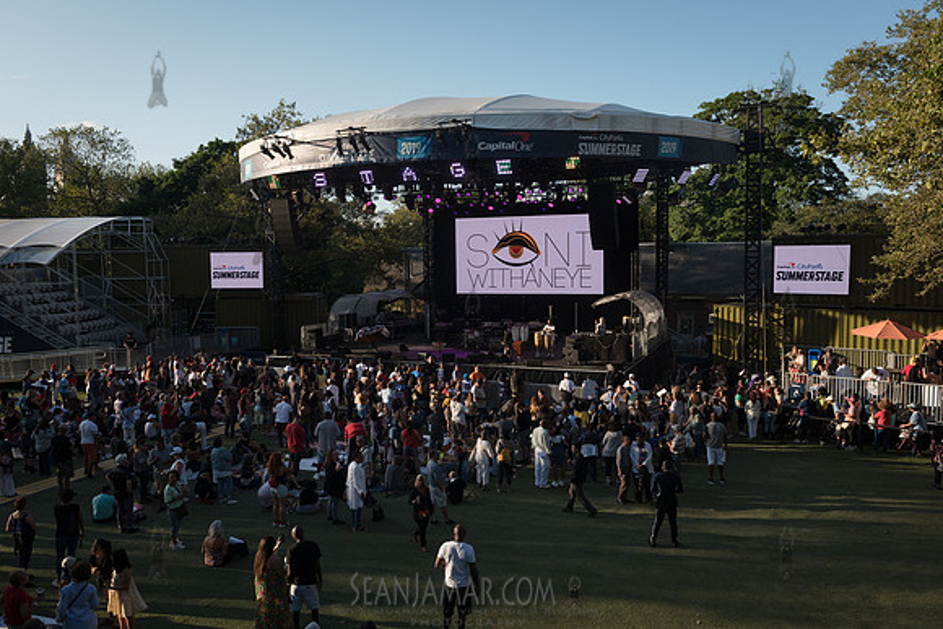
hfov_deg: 63.6
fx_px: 760
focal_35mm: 29
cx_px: 472
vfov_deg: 45.0
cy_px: 314
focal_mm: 29
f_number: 8
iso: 200
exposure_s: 1/400
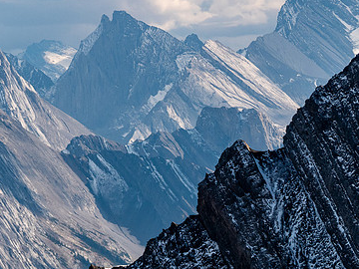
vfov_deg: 3.1
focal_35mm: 483
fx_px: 5009
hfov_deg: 4.1
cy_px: 110
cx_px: 167
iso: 250
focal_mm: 150
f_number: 8
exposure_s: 1/320
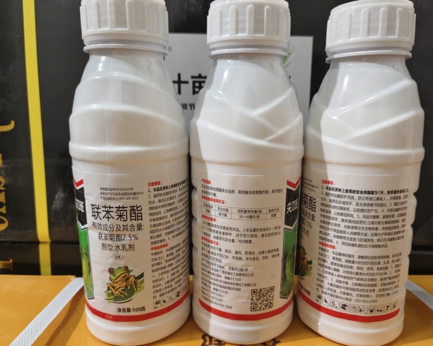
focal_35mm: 25
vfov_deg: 56.8
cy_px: 178
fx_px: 321
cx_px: 224
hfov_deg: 68.1
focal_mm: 5.5
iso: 595
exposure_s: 1/33.3
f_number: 1.75
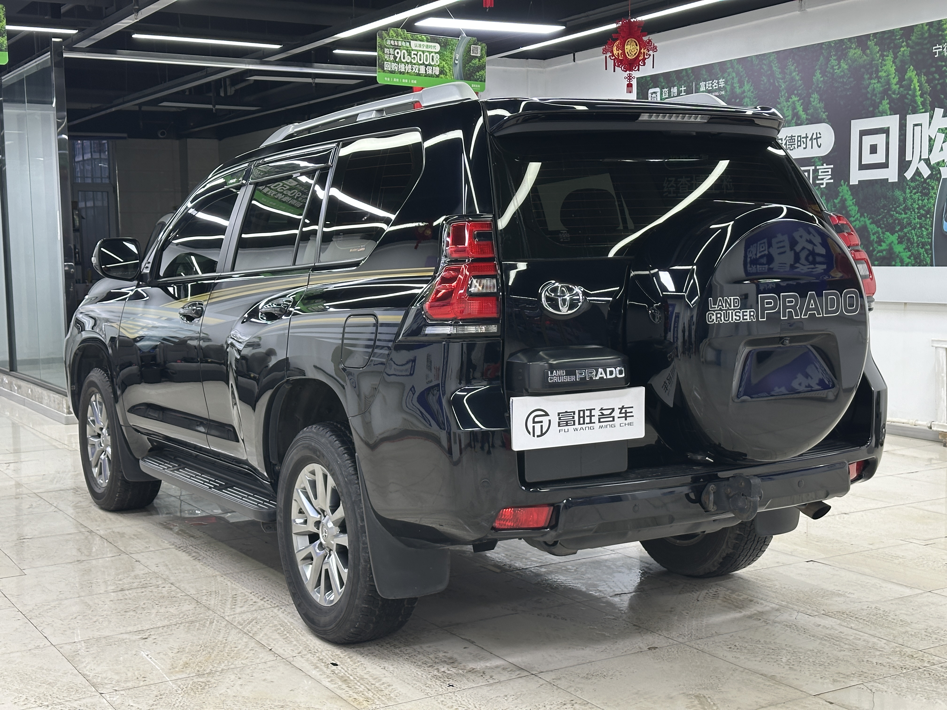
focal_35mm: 48
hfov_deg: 39.7
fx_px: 1313
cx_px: 474
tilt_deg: -4.9
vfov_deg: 30.3
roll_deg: +0.7
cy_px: 355
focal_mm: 6.86
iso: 125
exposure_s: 1/50
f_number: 1.78
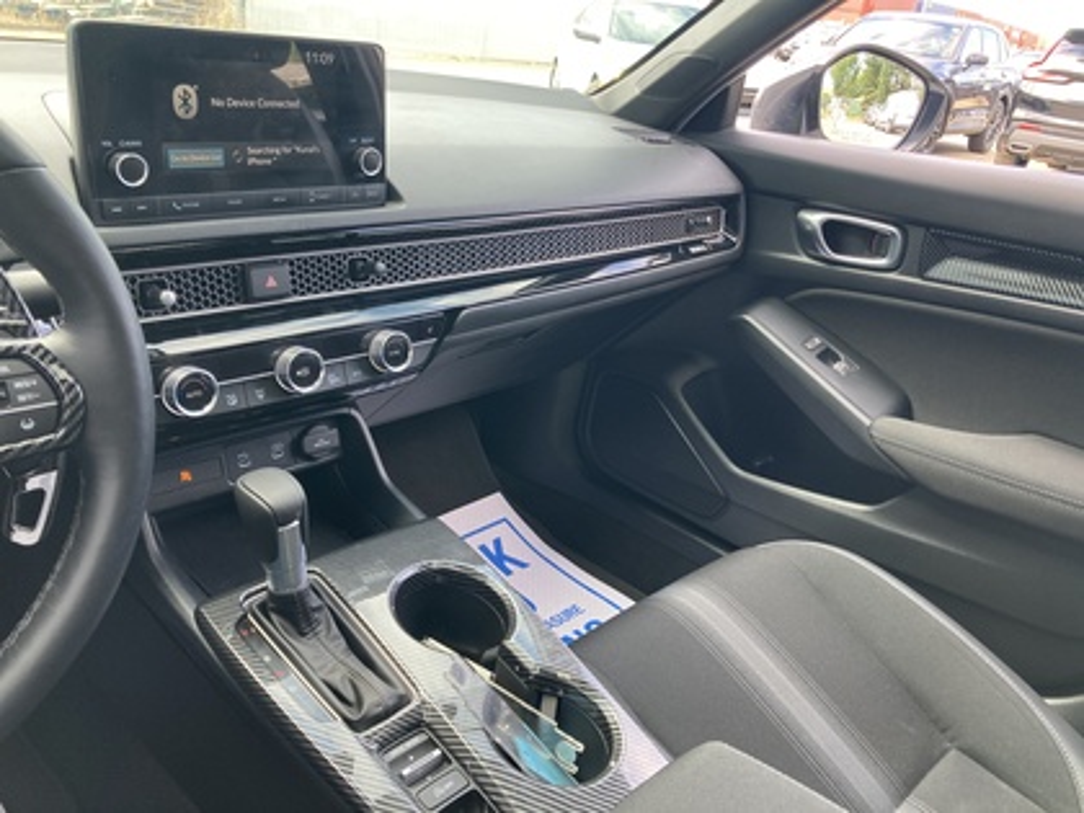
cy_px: 406
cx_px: 542
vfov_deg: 49.7
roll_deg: -7.2
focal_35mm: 28
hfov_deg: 63.4
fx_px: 877
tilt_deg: -24.1
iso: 80
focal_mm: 3.99
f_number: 1.8
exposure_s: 1/121
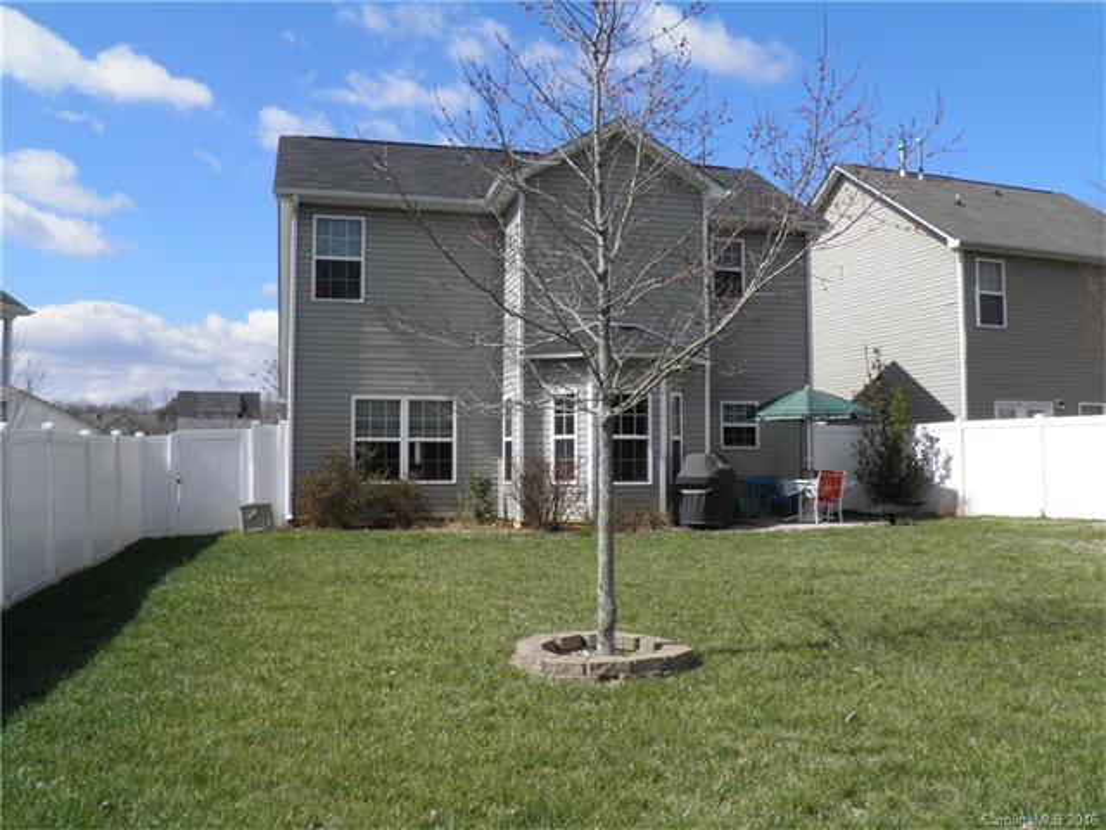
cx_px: 553
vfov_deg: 46.8
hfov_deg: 60.0
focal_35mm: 30
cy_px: 415
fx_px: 959
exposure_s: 1/320
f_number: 5.9
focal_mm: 5.5
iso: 50
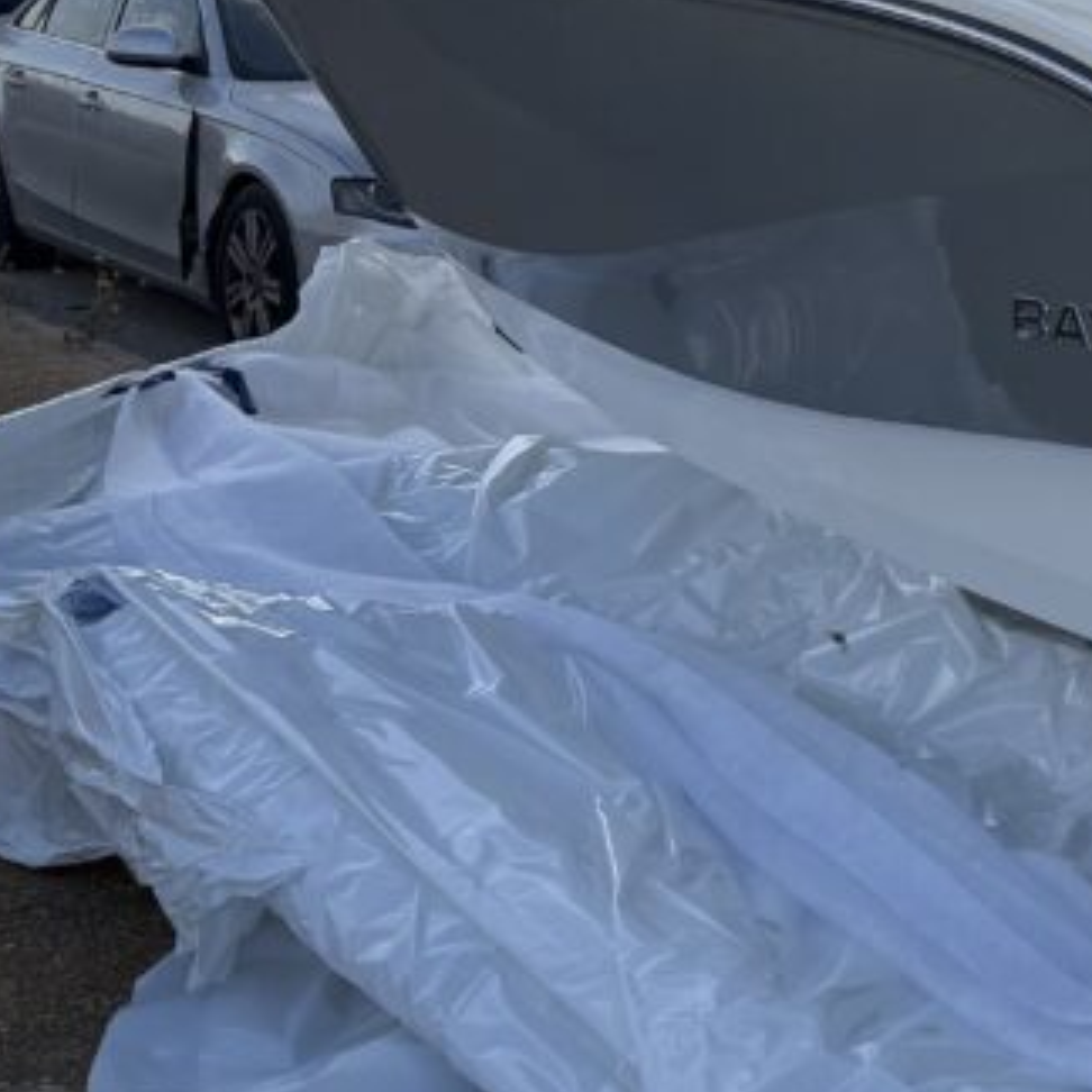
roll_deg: -2.5
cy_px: 192
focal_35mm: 67
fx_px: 2391
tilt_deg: -5.3
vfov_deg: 25.2
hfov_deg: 22.6
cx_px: 1466
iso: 100
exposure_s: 1/4405
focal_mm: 6.76
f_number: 1.78
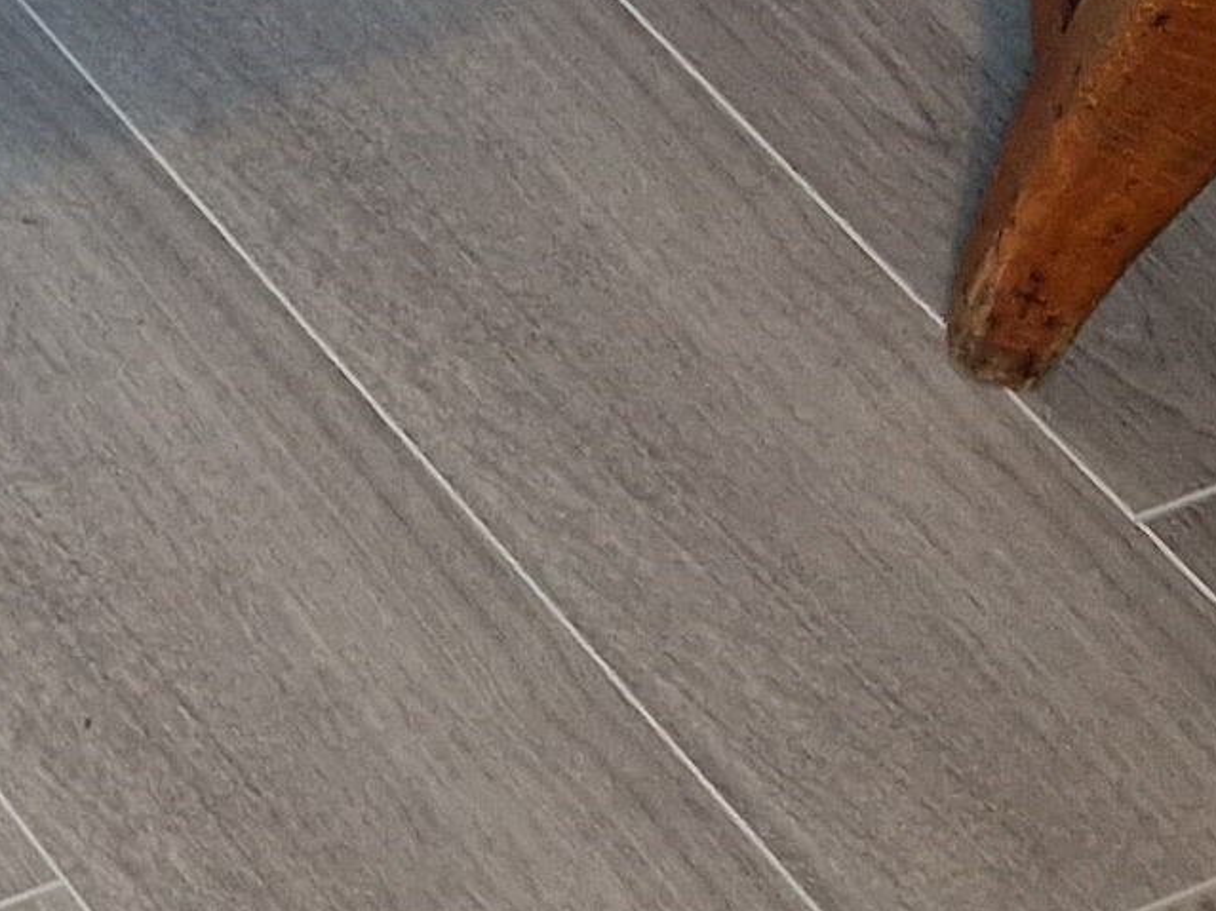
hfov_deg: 11.8
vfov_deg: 9.5
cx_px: -1452
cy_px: -976
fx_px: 5058
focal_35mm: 144
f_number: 1.8
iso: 200
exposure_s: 1/100
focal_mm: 5.4
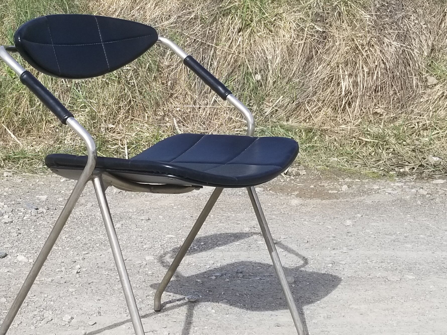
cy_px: 181
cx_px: 161
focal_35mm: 42
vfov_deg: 34.3
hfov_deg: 44.3
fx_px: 542
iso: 50
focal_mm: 4.25
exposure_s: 1/1842
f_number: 1.7
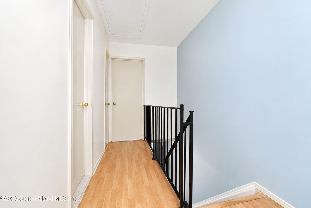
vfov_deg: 77.3
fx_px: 130
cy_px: 104
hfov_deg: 100.4
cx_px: 156
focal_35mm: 15
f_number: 7.1
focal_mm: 10
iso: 2000
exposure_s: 1/60
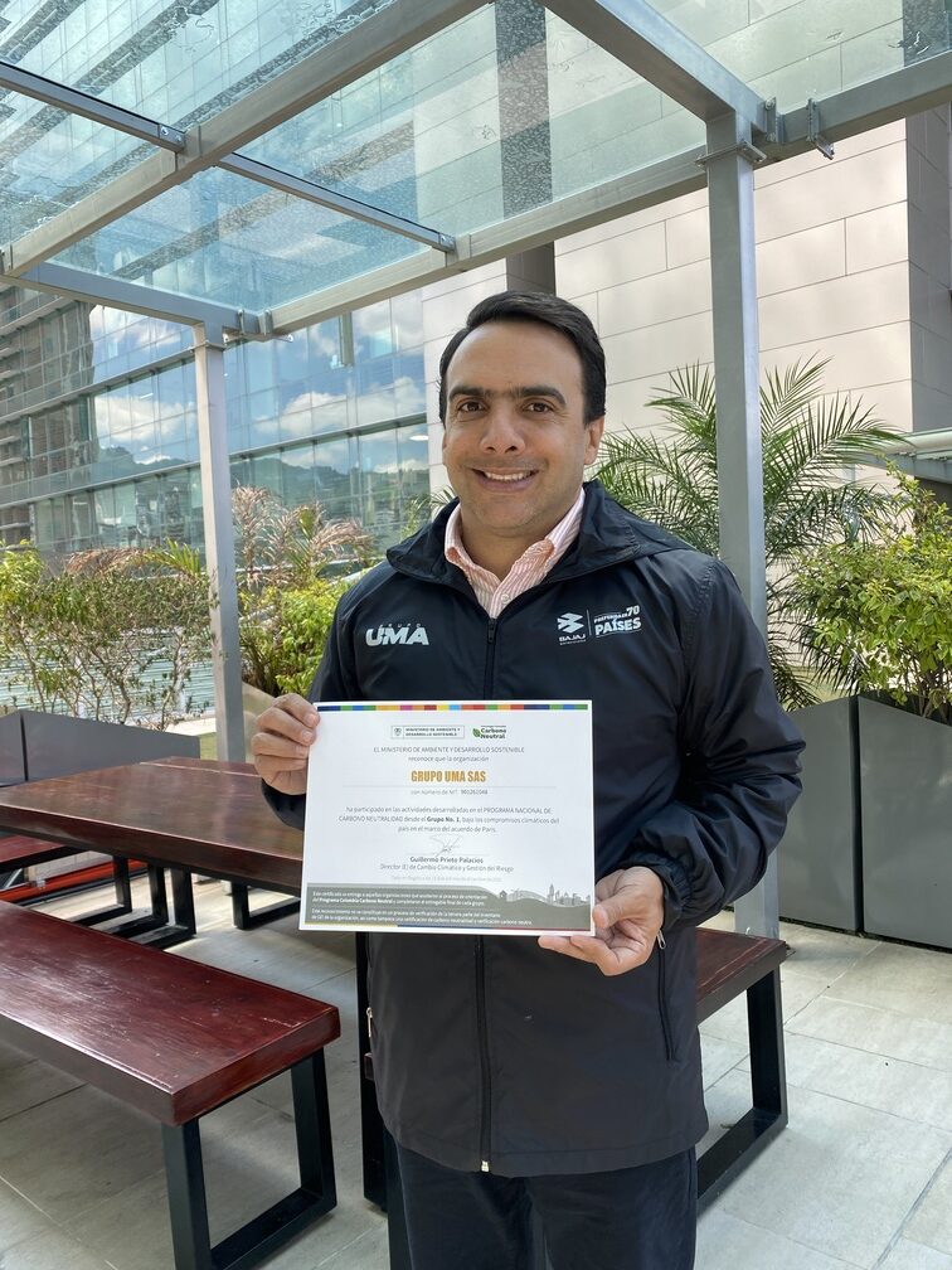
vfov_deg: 67.3
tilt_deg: -2.2
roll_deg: +2.9
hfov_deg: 53.1
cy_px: 635
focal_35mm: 26
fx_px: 953
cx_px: 476
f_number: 1.8
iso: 32
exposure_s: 1/306
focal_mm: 4.25
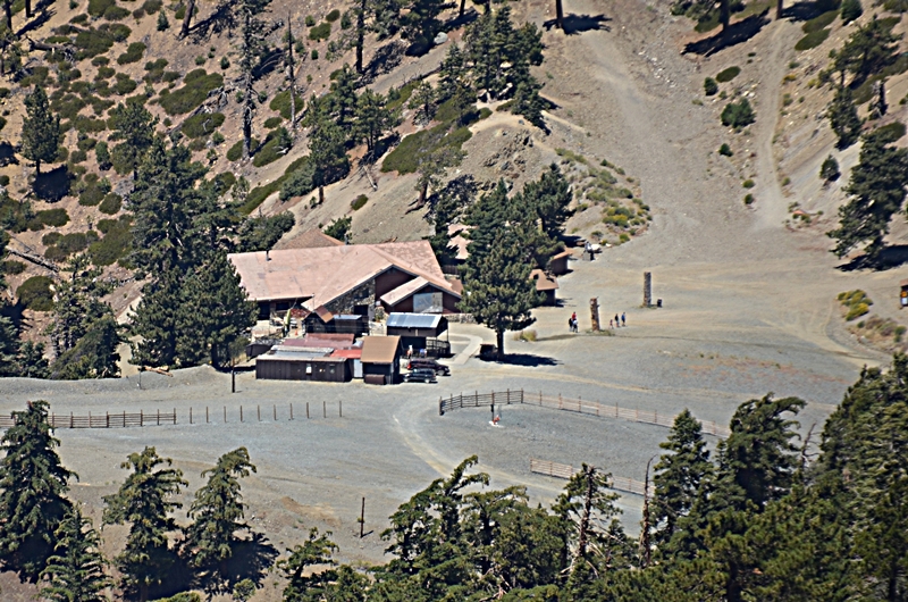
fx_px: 10195
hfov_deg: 5.1
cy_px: 301
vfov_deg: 3.4
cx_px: 454
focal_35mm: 405
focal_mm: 270
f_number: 6.3
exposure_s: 1/500
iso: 100
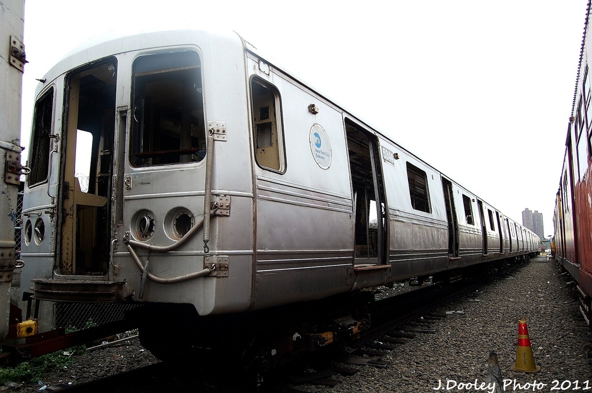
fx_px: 443
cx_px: 296
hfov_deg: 67.4
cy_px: 196
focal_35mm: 27
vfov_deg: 47.8
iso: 280
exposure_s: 1/125
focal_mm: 18
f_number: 5.6
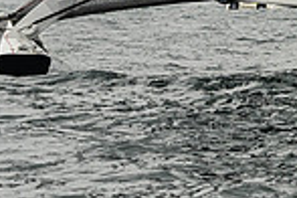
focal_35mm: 1063
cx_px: 516
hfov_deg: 1.9
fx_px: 8769
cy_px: -152
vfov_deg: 1.3
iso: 500
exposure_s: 1/1000
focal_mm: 240
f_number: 13
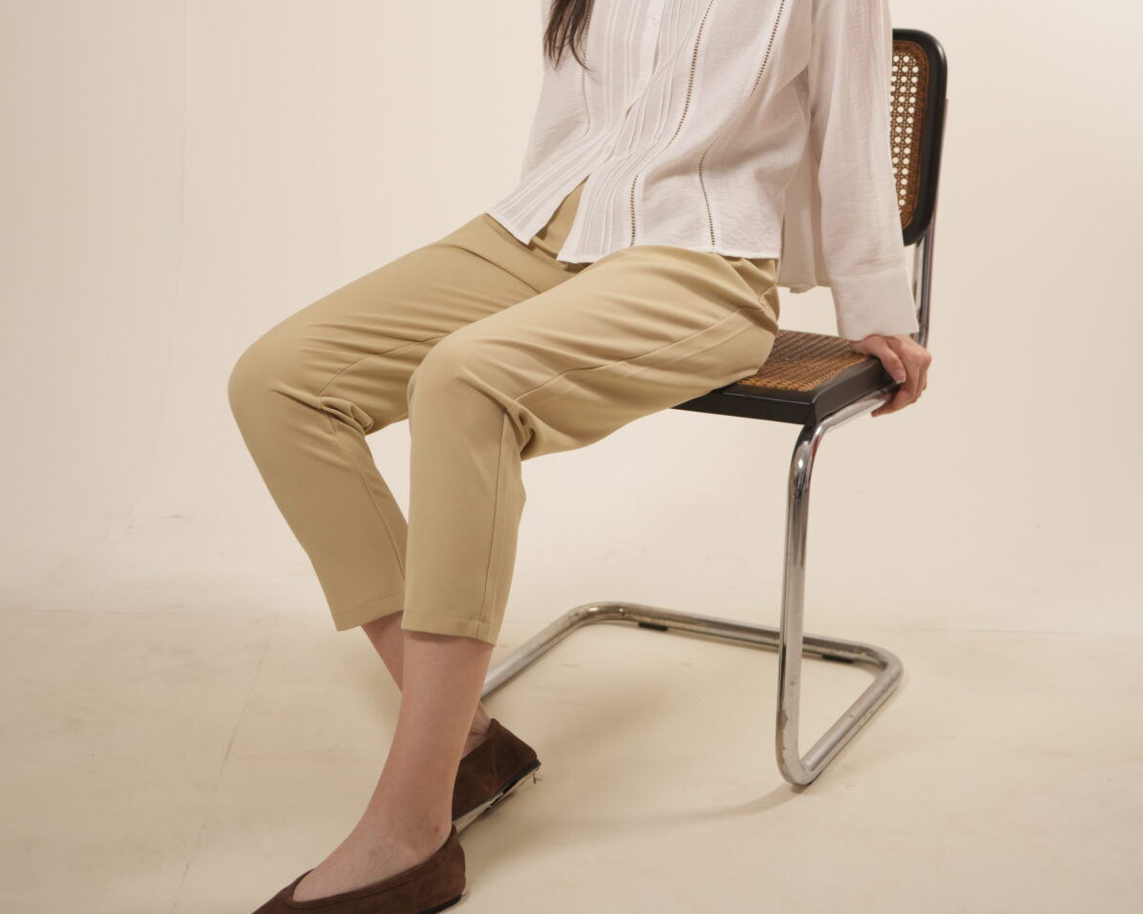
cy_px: 162
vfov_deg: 21.3
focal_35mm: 71
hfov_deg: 26.8
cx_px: 574
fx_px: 2402
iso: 640
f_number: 3.5
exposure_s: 1/100
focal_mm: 50
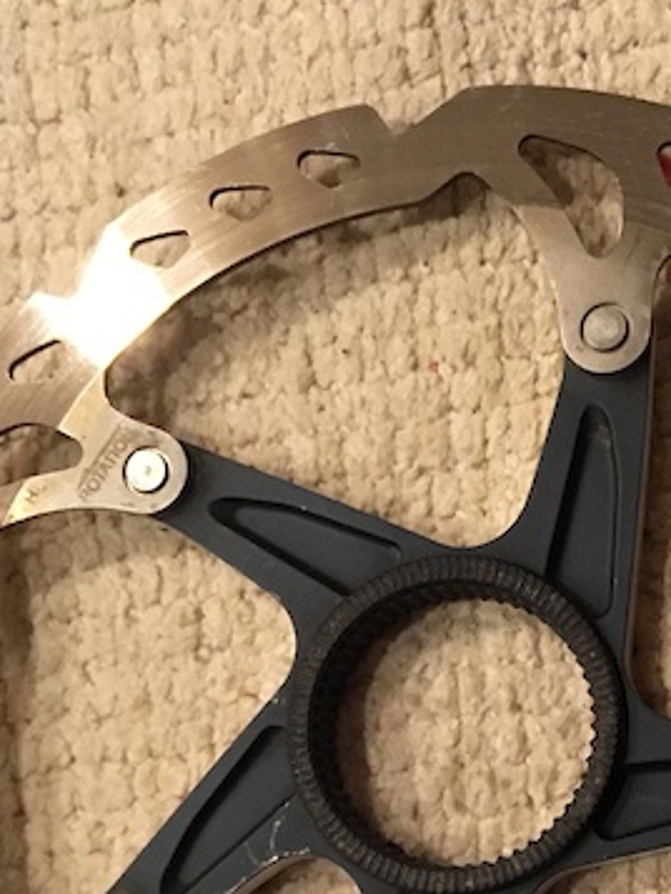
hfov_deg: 22.4
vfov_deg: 28.6
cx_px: 513
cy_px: 816
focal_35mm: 65
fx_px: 1679
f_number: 2.2
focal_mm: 4.15
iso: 200
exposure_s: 1/30
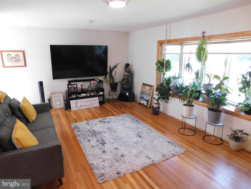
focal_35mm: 23
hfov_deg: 73.9
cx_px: 126
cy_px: 94
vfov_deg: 58.9
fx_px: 167
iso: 250
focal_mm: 4
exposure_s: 1/30
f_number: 3
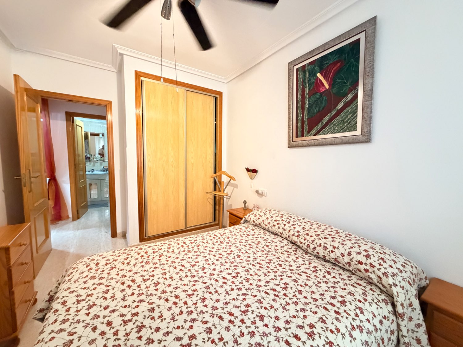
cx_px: 232
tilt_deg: -4.4
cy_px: 174
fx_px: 187
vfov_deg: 85.7
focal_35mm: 14
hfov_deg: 102.1
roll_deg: -0.3
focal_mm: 2.22
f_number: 2.2
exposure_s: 1/50
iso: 1000
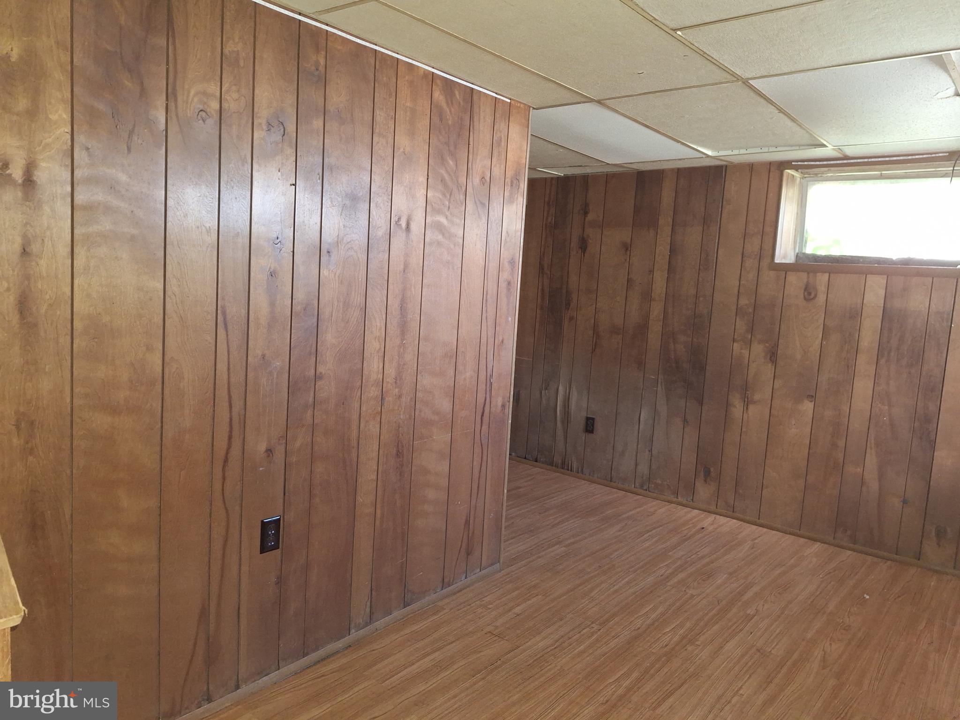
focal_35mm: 23
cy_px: 360
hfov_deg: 73.9
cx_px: 480
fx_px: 638
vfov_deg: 58.9
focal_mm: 5.54
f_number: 1.8
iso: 25
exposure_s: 1/20
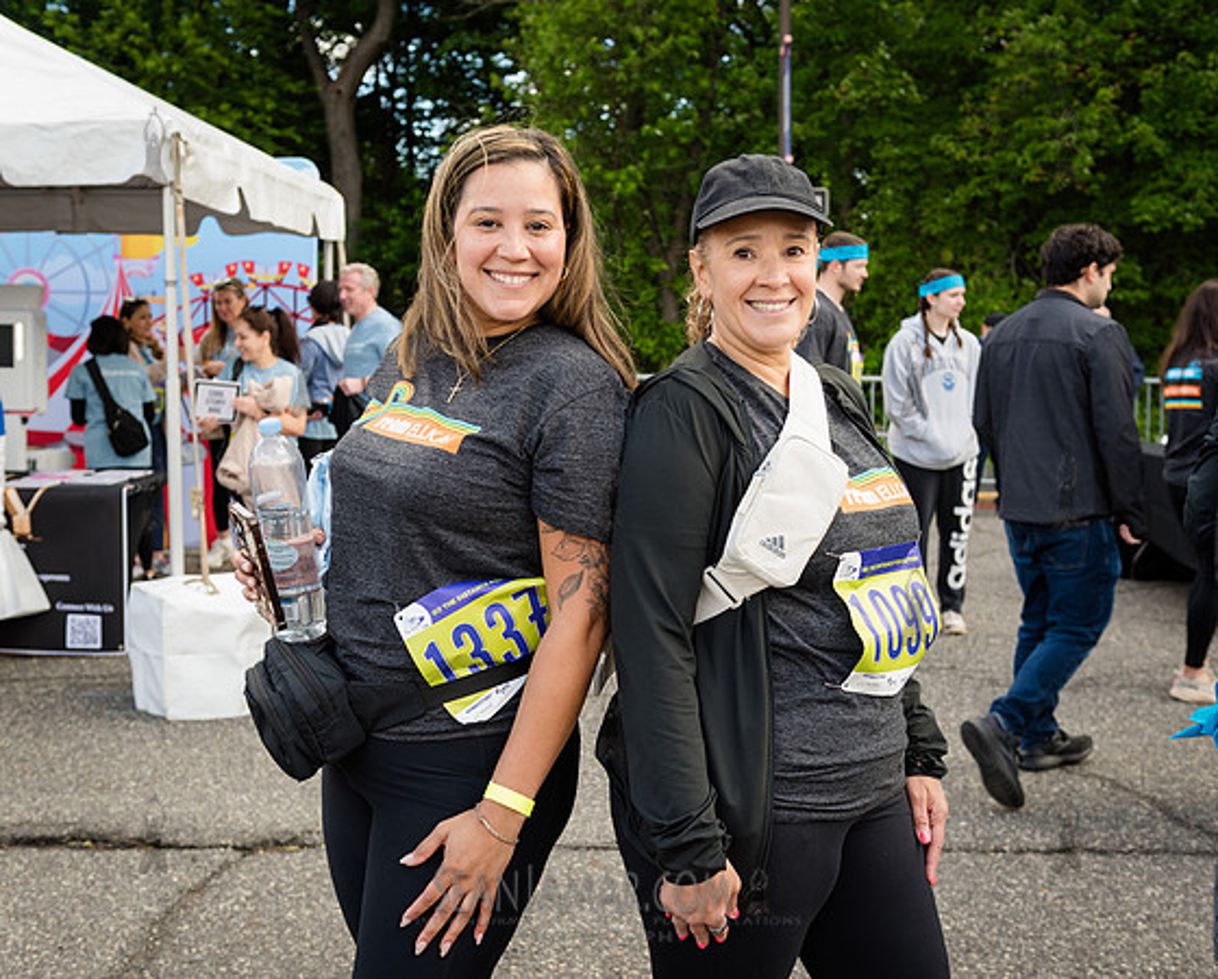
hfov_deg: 42.5
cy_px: 488
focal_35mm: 43
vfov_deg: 34.7
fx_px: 1567
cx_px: 590
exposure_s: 1/200
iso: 200
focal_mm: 38
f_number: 4
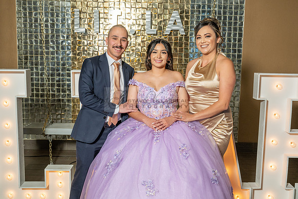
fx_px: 356
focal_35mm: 43
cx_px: 149
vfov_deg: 31.2
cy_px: 100
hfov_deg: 45.4
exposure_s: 1/125
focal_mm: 43
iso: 640
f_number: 5.6
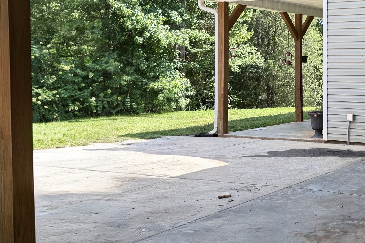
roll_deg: -0.1
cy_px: 85
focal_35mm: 55
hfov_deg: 34.0
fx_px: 558
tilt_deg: -2.1
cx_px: 337
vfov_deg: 24.5
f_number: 1.78
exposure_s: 1/722
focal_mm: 6.76
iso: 100
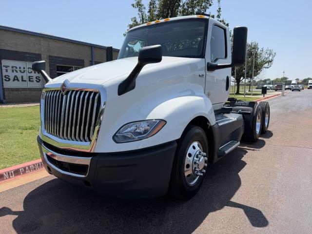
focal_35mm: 24
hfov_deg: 71.6
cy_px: 117
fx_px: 216
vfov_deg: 56.8
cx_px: 156
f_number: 1.78
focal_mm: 6.76
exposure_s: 1/4673
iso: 80
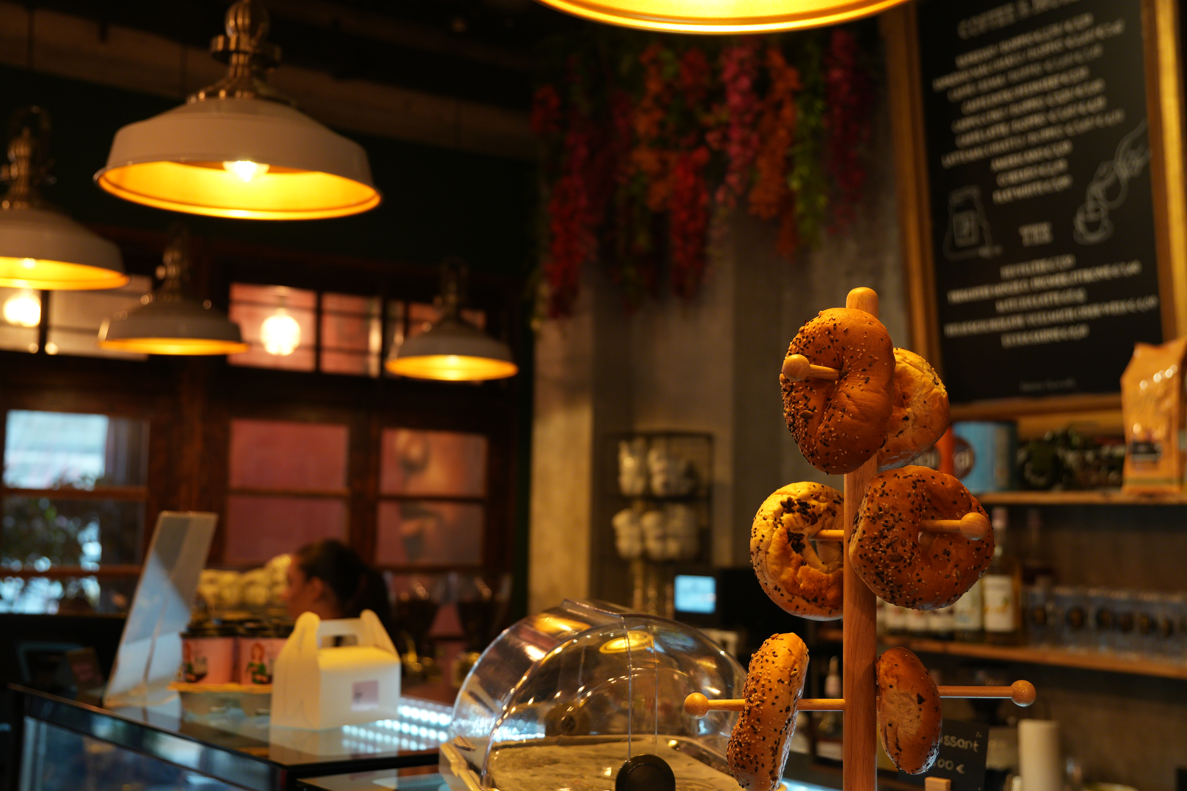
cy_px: 396
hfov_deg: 42.3
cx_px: 594
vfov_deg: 28.9
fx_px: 1533
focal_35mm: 46
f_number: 2.8
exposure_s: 1/60
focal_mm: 31
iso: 500
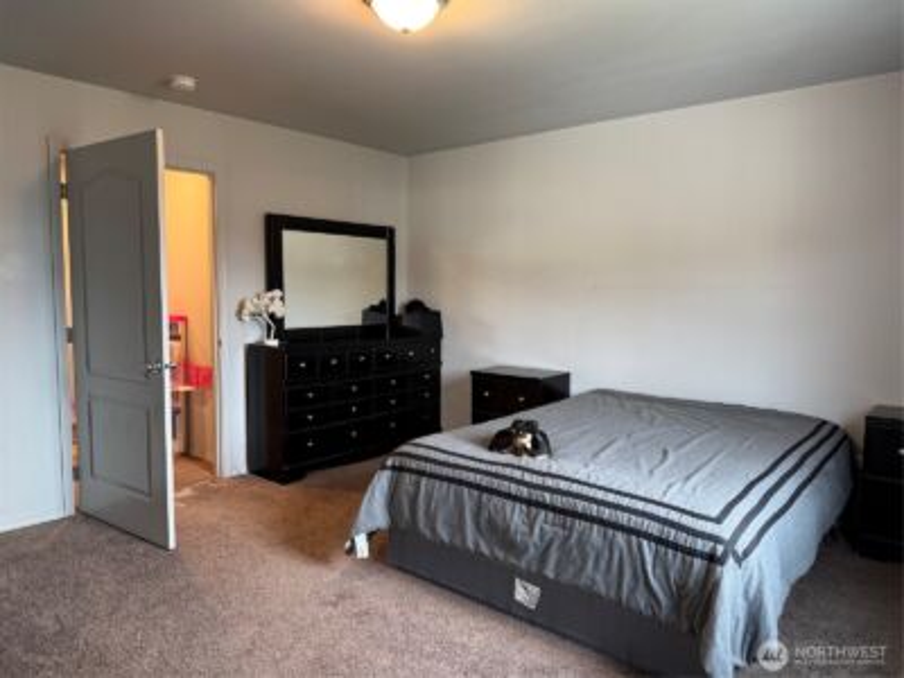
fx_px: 627
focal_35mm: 24
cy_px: 339
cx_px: 452
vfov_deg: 56.8
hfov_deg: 71.6
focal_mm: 6.76
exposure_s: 1/60
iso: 200
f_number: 1.78
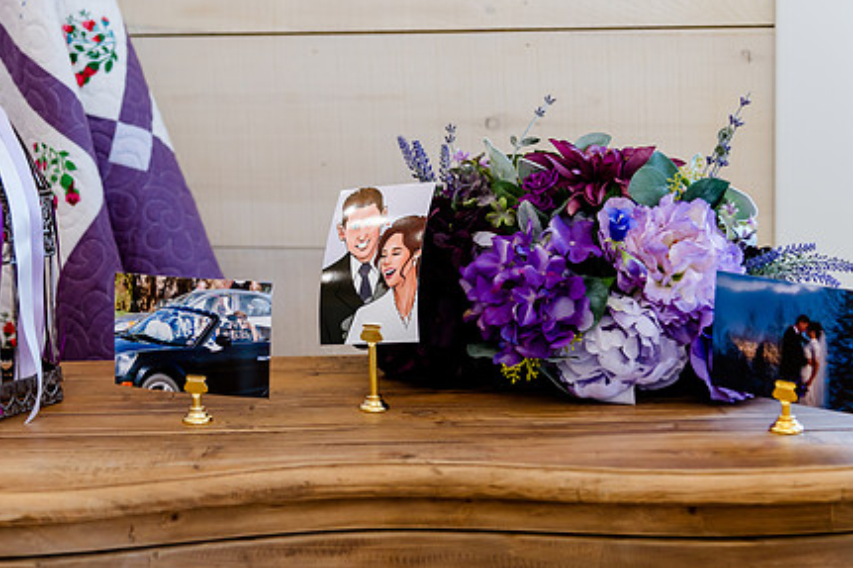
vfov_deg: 17.5
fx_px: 1847
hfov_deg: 25.9
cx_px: 323
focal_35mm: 78
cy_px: 216
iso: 800
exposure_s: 1/200
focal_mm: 58
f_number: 4
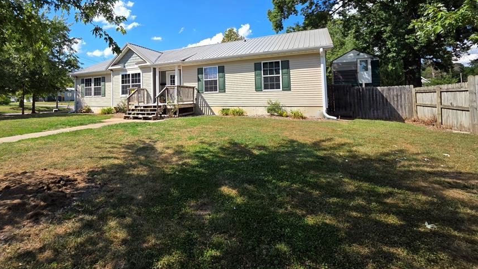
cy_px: 85
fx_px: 215
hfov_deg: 94.7
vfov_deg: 62.0
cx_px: 192
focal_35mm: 17
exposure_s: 1/1245
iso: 40
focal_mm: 2.2
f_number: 1.9
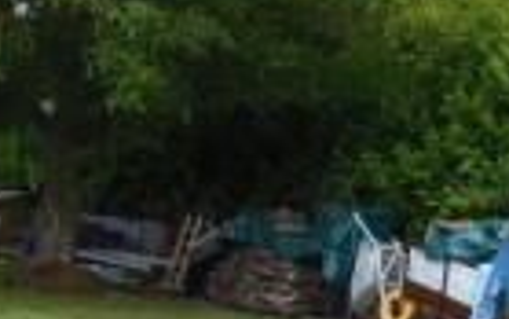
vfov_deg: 12.2
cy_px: 222
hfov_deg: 17.3
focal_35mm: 107
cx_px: -280
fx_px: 1485
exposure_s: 1/320
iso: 64
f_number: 2.9
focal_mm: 4.3
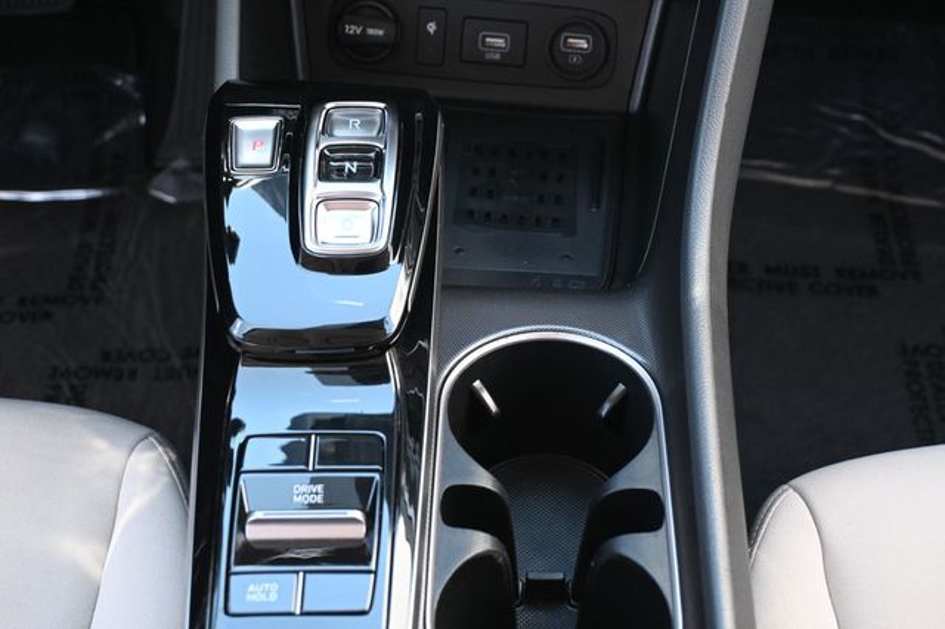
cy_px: 314
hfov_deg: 36.0
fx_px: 1456
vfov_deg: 24.4
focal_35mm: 56
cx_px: 472
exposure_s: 1/125
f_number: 5.3
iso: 1600
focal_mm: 37
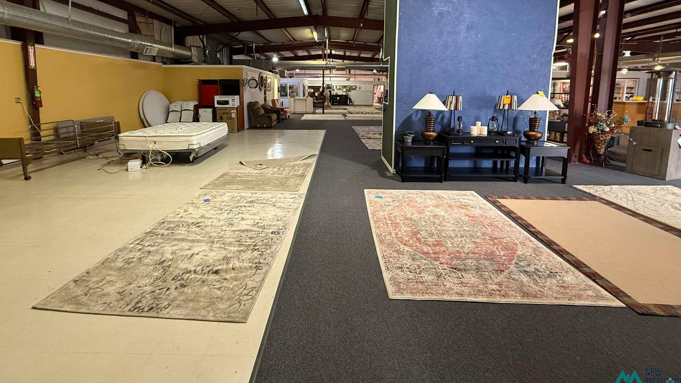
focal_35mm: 16
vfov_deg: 65.0
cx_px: 331
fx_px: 289
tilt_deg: -6.5
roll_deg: -0.2
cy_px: 123
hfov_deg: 99.3
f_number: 2.2
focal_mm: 2.22
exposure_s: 1/60
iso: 400
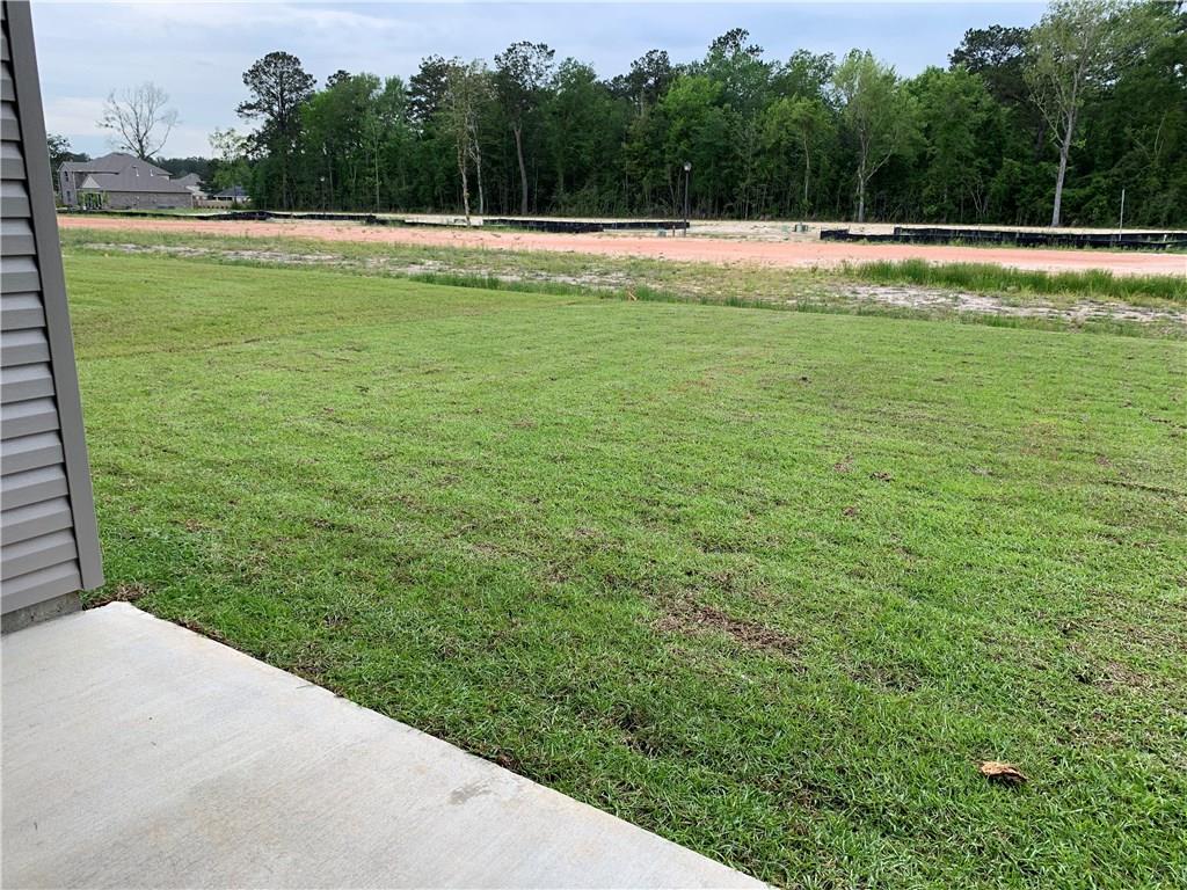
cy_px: 445
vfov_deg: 53.1
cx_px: 594
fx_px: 892
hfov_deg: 67.3
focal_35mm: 26
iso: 25
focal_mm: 4.25
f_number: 1.8
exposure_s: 1/343
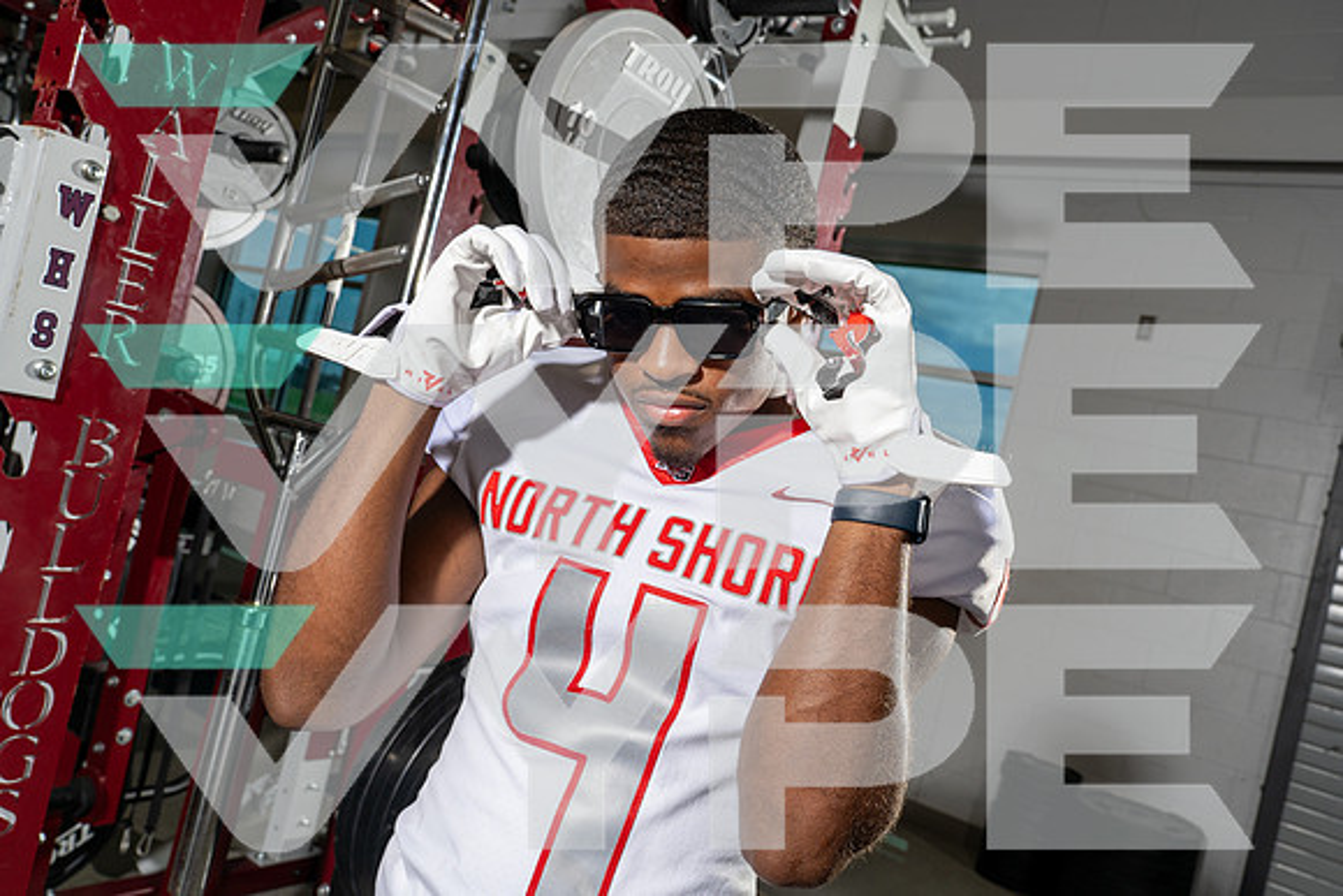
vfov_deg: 46.4
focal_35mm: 28
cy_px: 448
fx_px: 1045
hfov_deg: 65.5
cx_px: 672
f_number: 8
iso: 320
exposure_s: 1/250
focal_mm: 28
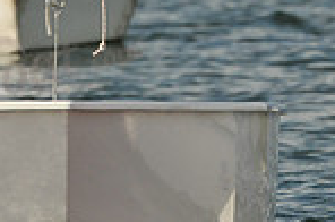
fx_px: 21858
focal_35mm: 2354
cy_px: -65
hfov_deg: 0.9
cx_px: 256
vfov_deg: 0.6
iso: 200
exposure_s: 1/640
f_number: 9
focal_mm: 400
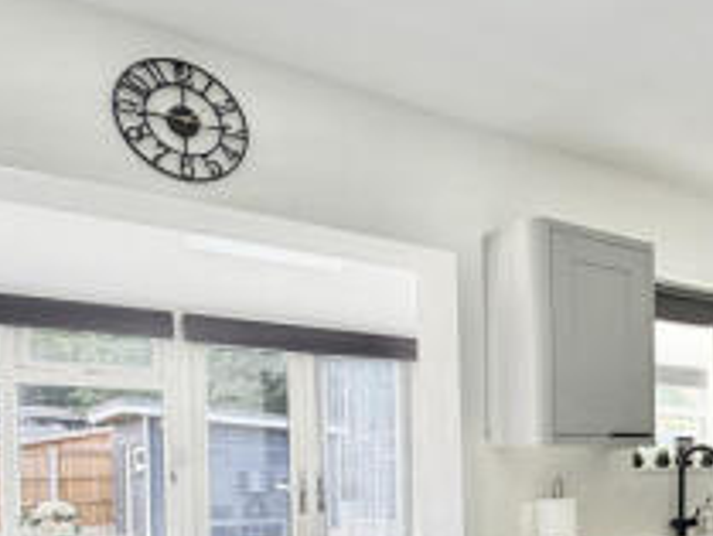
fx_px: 804
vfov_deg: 34.8
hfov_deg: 42.6
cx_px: 681
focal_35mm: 39
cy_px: 480
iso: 80
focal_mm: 2.22
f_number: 2.2
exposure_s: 1/121
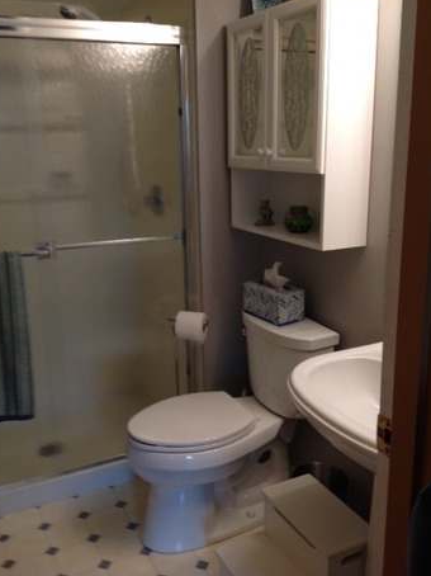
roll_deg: -0.2
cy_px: 273
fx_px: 615
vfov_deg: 50.1
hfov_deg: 38.6
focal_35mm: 37
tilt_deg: -8.4
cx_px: 209
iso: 50
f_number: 2.4
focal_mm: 4.28
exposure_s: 1/15
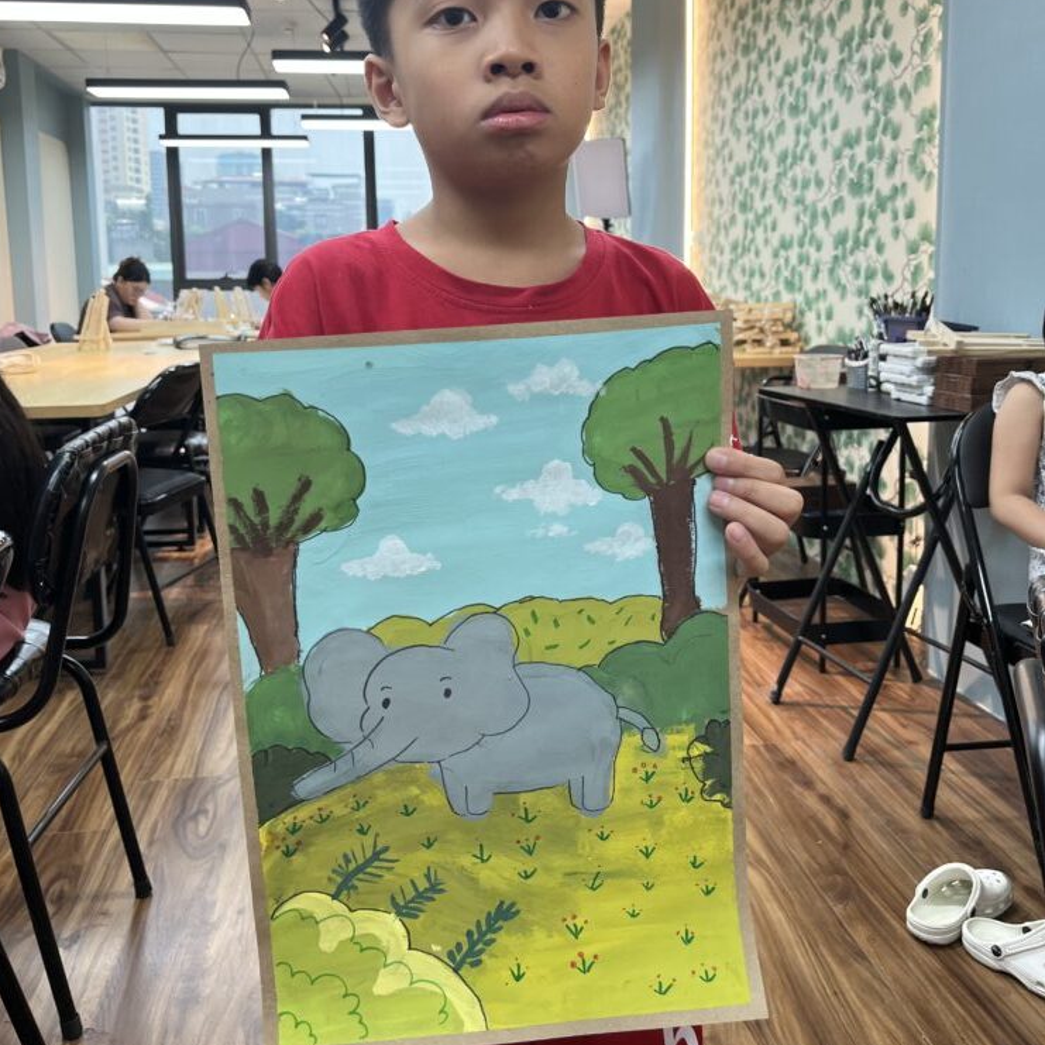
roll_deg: +0.8
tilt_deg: -7.3
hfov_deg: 52.5
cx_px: 518
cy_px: 417
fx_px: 1059
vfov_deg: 52.2
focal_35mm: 31
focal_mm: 5.1
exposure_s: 1/100
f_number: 1.6
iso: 50
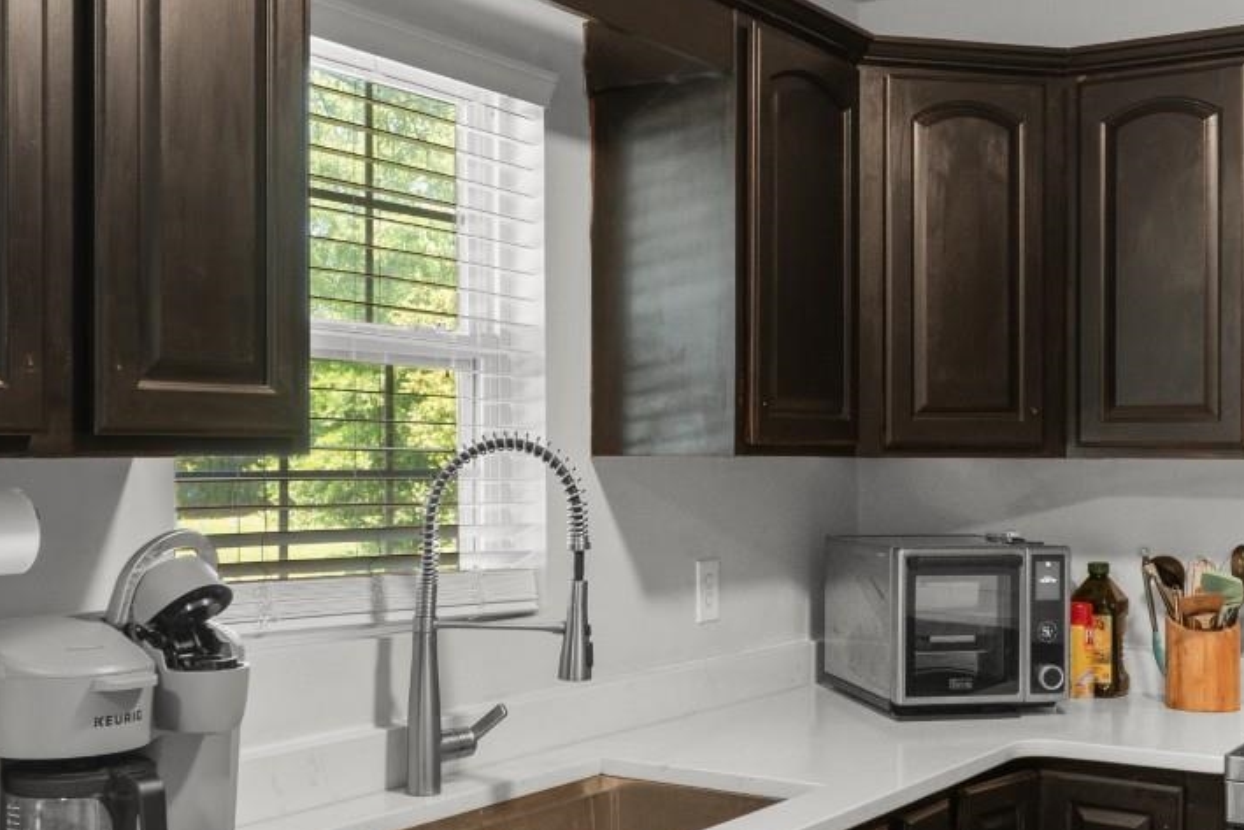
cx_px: 668
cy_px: 428
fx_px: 1659
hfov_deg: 41.1
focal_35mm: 48
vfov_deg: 28.1
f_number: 5
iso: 100
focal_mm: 14
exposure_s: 1/2
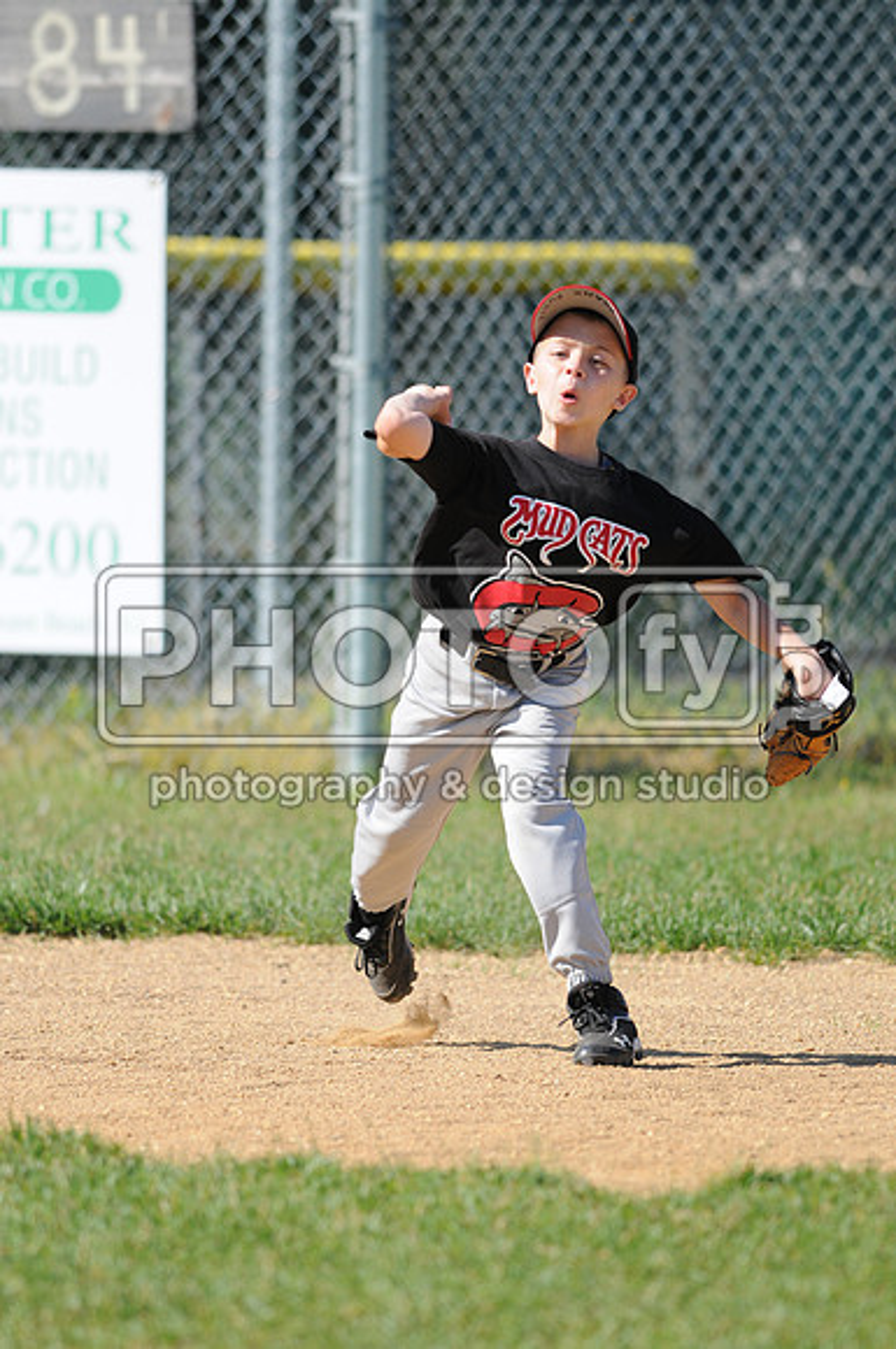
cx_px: 448
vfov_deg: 4.6
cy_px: 674
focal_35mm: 450
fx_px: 16849
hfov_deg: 3.0
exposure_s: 1/2500
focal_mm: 300
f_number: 4
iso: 400
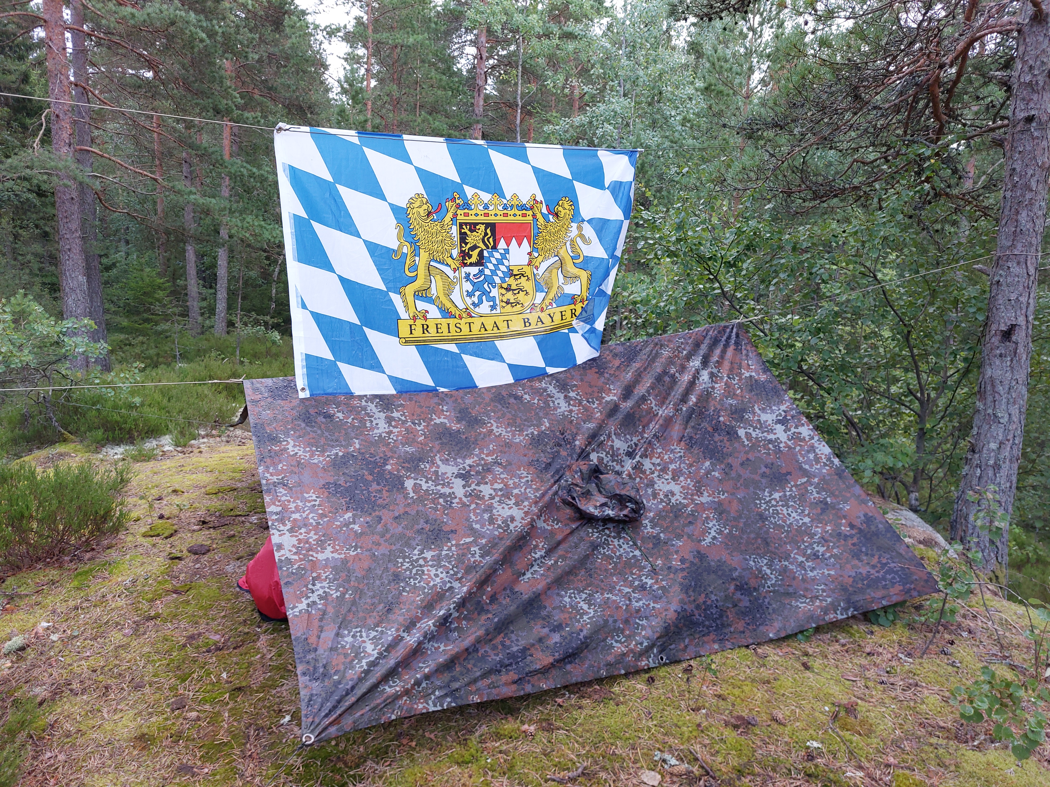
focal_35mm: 25
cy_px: 394
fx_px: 758
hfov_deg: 69.4
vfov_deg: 54.9
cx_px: 525
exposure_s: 1/100
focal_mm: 5.23
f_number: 1.8
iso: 64
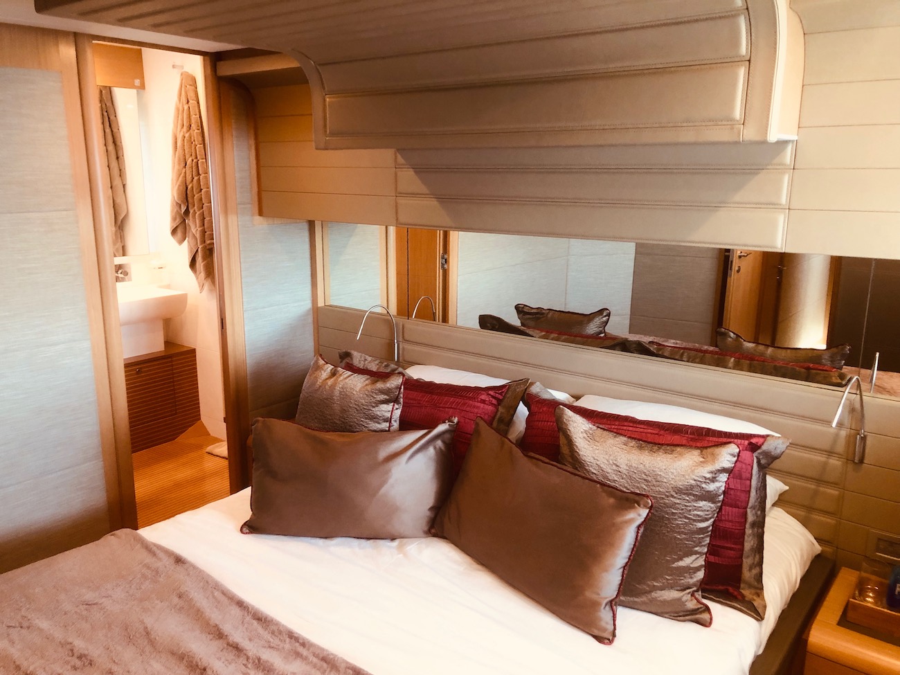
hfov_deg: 63.4
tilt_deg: -12.6
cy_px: 338
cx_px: 450
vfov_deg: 49.7
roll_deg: +1.3
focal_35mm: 28
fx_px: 728
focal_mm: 3.99
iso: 50
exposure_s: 1/15
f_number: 1.8
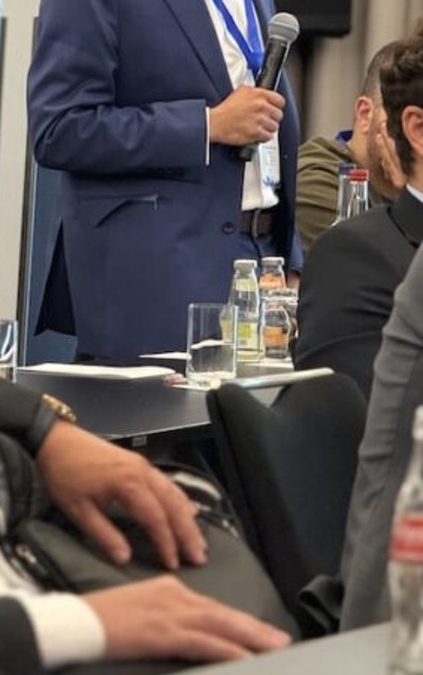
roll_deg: -1.6
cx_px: 209
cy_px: 127
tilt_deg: -0.7
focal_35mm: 240
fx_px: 4421
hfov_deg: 5.5
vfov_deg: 8.7
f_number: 2.8
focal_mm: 16.89
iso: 640
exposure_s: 1/33
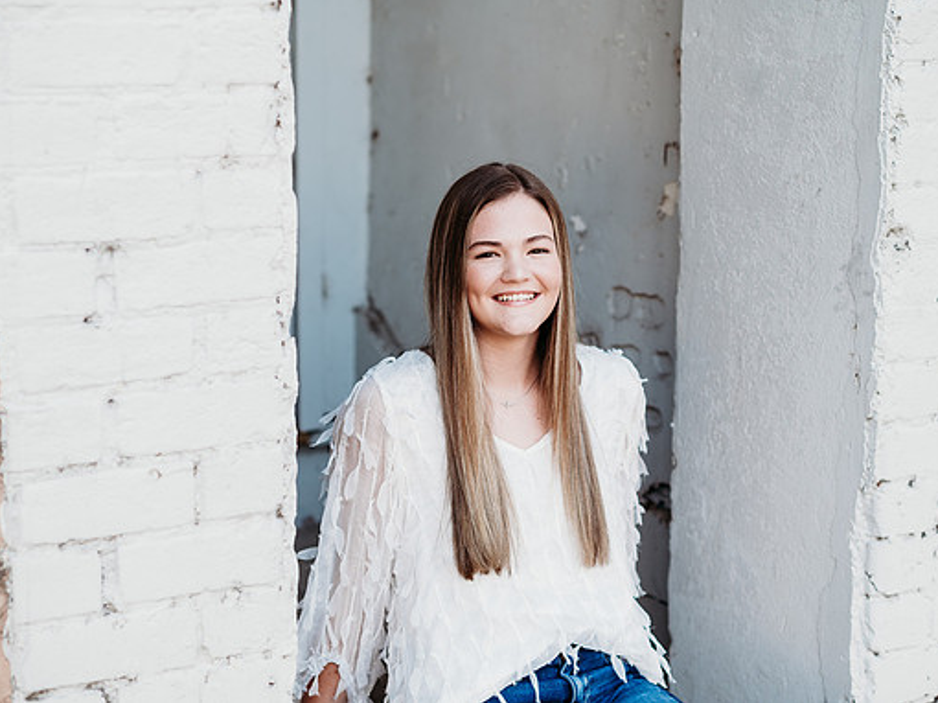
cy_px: 349
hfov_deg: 20.4
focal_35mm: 96
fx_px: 2600
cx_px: 493
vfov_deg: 15.4
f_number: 2.8
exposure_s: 1/200
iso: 200
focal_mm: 85
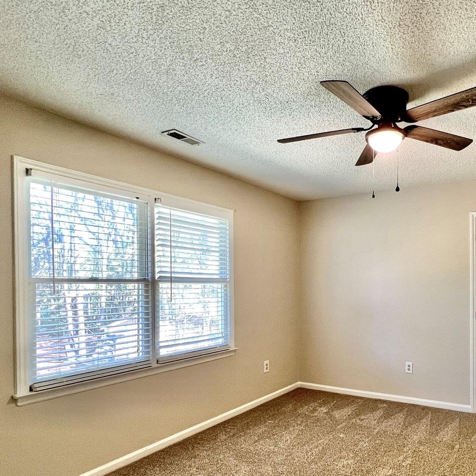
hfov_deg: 66.0
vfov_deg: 68.7
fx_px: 342
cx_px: 347
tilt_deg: -1.7
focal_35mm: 22
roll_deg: +0.3
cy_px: 293
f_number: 1.8
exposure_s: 1/60
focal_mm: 1.57
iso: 160
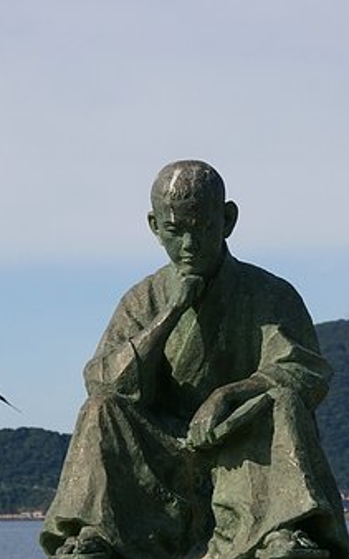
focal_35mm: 197
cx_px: 202
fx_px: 2997
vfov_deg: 10.7
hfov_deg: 6.7
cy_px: 280
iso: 200
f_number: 10
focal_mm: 85
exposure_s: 1/400
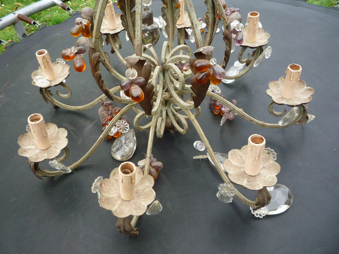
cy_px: 127
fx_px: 294
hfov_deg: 60.0
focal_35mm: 30
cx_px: 170
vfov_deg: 46.8
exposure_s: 1/80
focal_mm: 5.2
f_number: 3.5
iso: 100
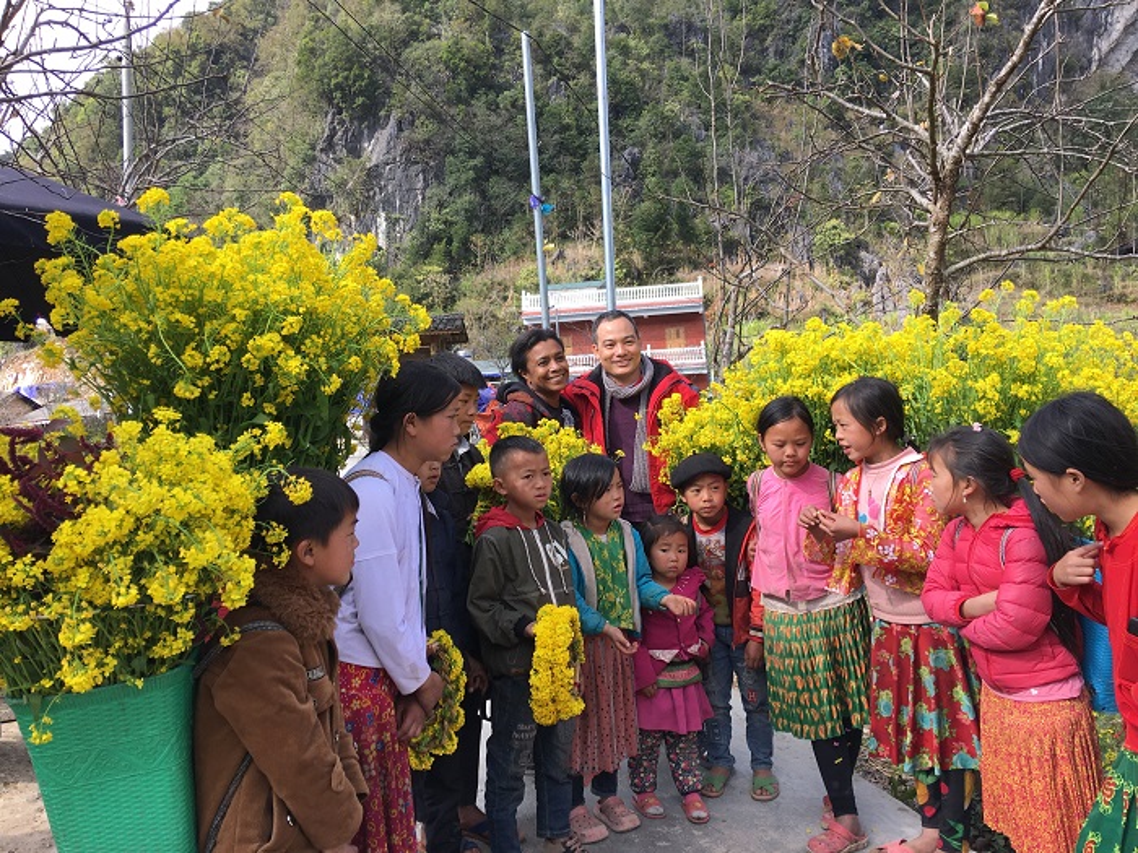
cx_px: 569
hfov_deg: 61.7
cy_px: 426
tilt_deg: +2.7
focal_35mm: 29
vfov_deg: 48.2
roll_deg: +2.0
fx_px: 953
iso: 25
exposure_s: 1/349
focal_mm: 4.15
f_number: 2.2
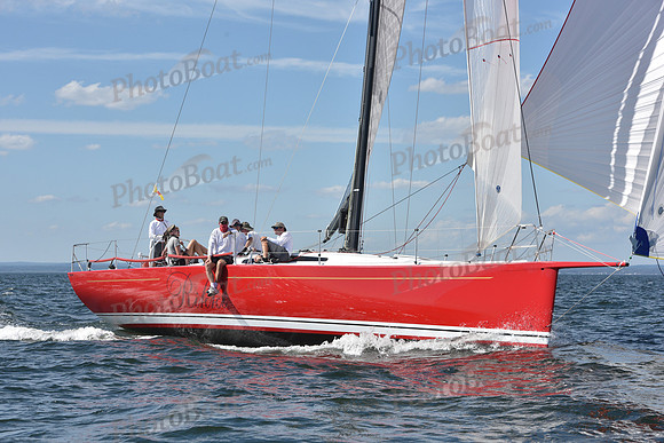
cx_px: 332
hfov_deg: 21.5
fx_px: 1753
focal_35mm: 95
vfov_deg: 14.4
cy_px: 222
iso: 320
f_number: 9
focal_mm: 95
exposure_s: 1/1250
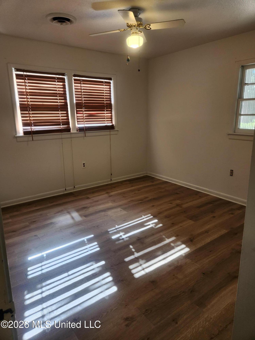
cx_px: 128
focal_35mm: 23
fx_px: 226
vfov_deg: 73.9
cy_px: 170
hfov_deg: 58.9
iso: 64
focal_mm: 5.4
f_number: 1.8
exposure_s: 1/120
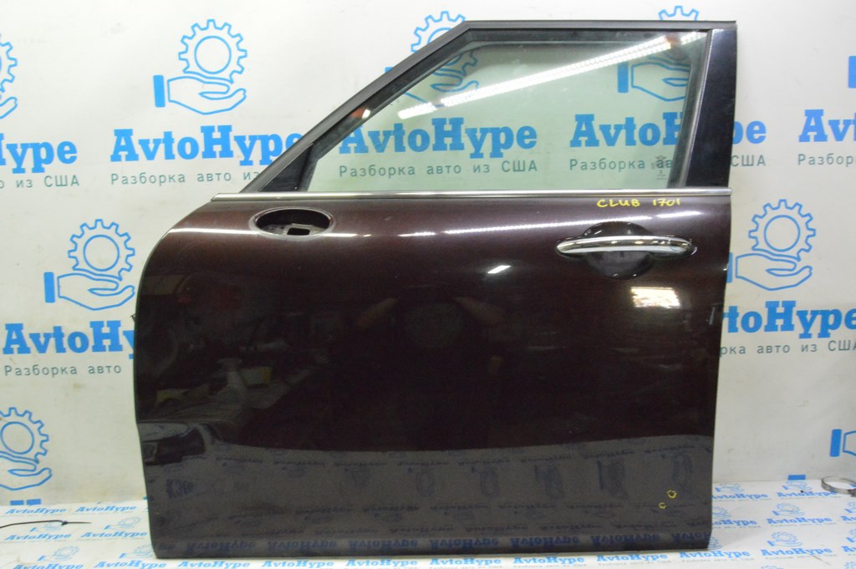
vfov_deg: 43.5
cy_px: 284
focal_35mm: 30
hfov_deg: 62.0
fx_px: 713
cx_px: 428
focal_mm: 20
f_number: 20
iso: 6400
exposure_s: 1/20
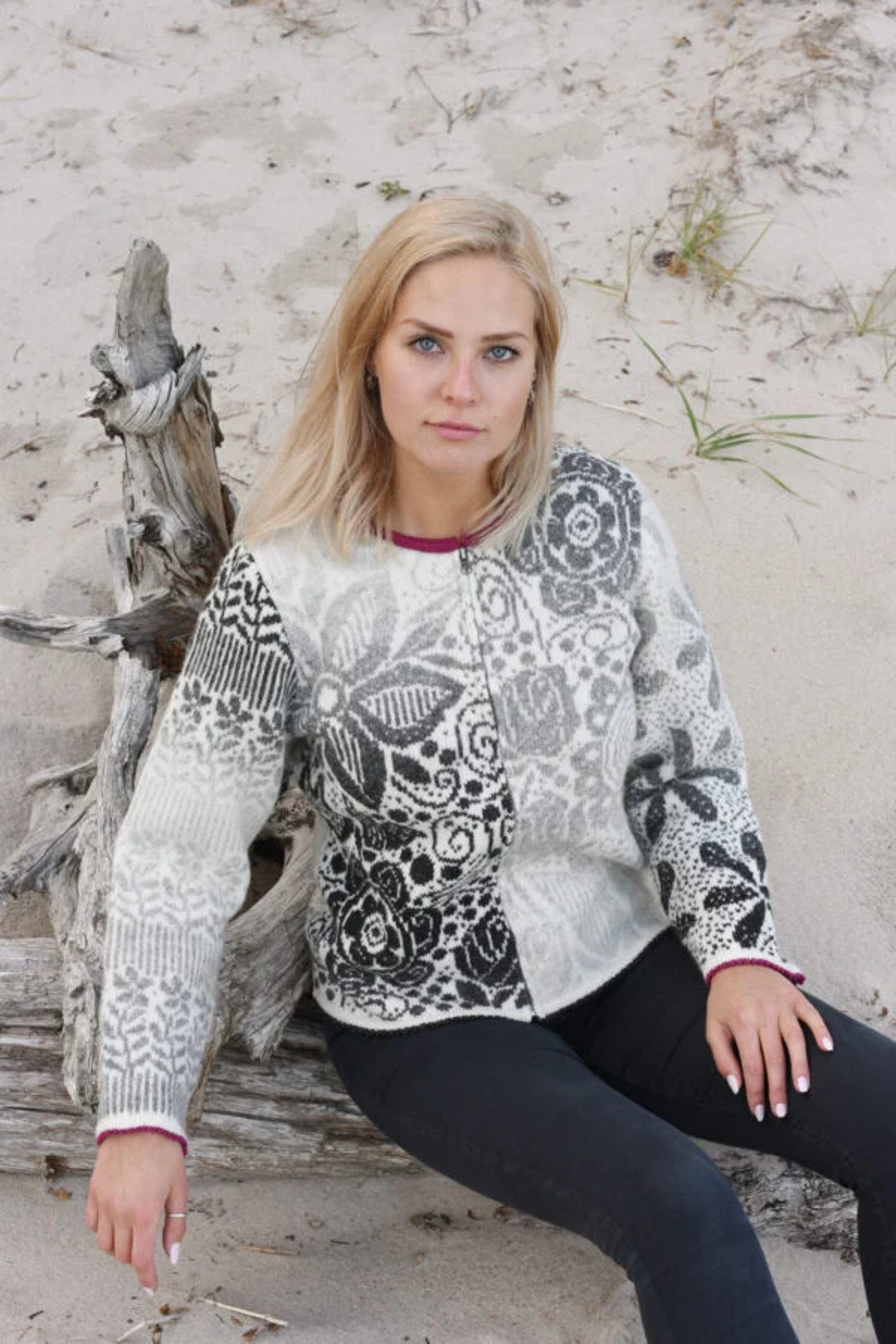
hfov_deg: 27.0
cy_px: 672
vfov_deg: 39.6
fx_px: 1867
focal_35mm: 50
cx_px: 448
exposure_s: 1/250
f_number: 8
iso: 800
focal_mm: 50
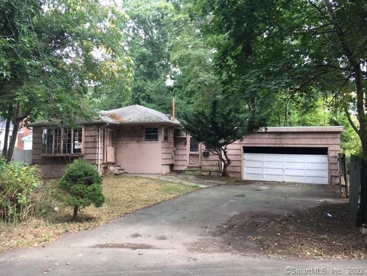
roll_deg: +0.2
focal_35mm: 29
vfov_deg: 48.2
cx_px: 184
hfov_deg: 61.7
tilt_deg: +3.2
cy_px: 138
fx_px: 307
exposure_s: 1/132
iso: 25
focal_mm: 4.15
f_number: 2.2
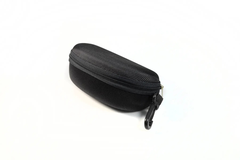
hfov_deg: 41.1
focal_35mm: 48
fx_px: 320
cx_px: 120
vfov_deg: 28.1
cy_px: 80
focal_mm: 32
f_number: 9
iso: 400
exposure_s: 1/60
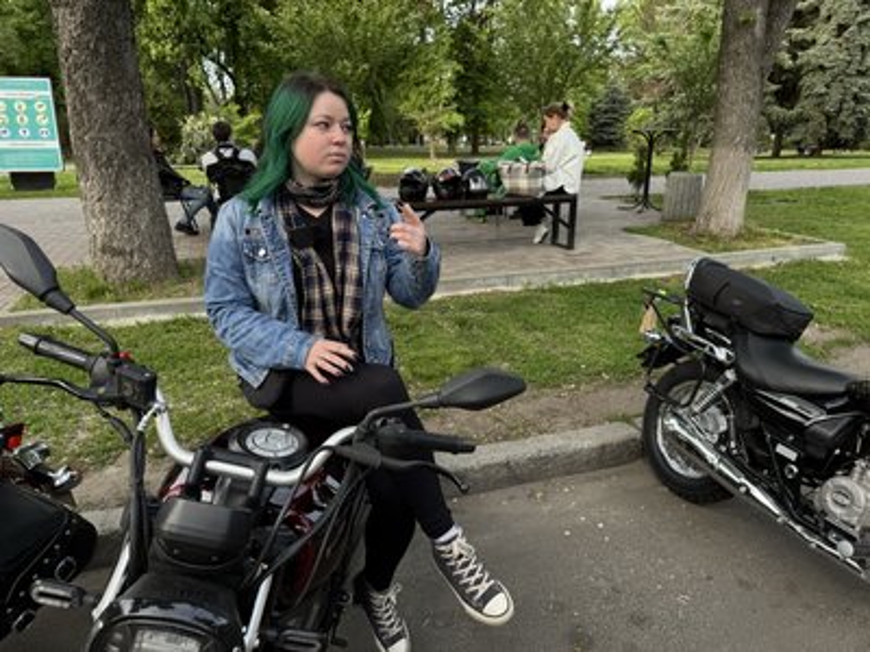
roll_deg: -0.1
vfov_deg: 56.8
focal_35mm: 24
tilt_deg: -18.4
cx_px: 435
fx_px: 603
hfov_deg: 71.6
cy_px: 326
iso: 80
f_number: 1.78
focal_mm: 6.76
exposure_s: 1/285
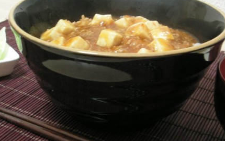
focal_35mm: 60
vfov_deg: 21.6
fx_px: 368
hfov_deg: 34.0
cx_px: 123
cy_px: 61
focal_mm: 6.3
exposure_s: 1/1.6
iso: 100
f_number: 3.3
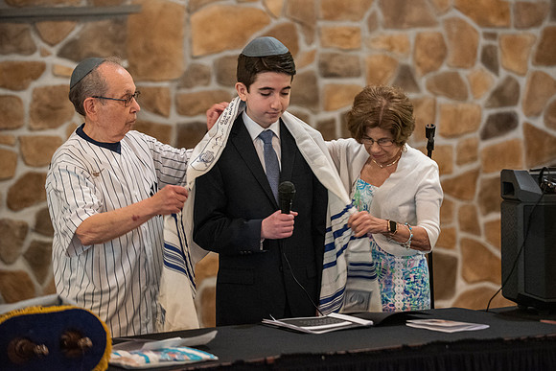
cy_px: 171
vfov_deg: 11.0
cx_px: 300
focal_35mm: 125
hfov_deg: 16.4
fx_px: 1931
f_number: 2.8
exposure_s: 1/80
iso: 3200
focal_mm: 116
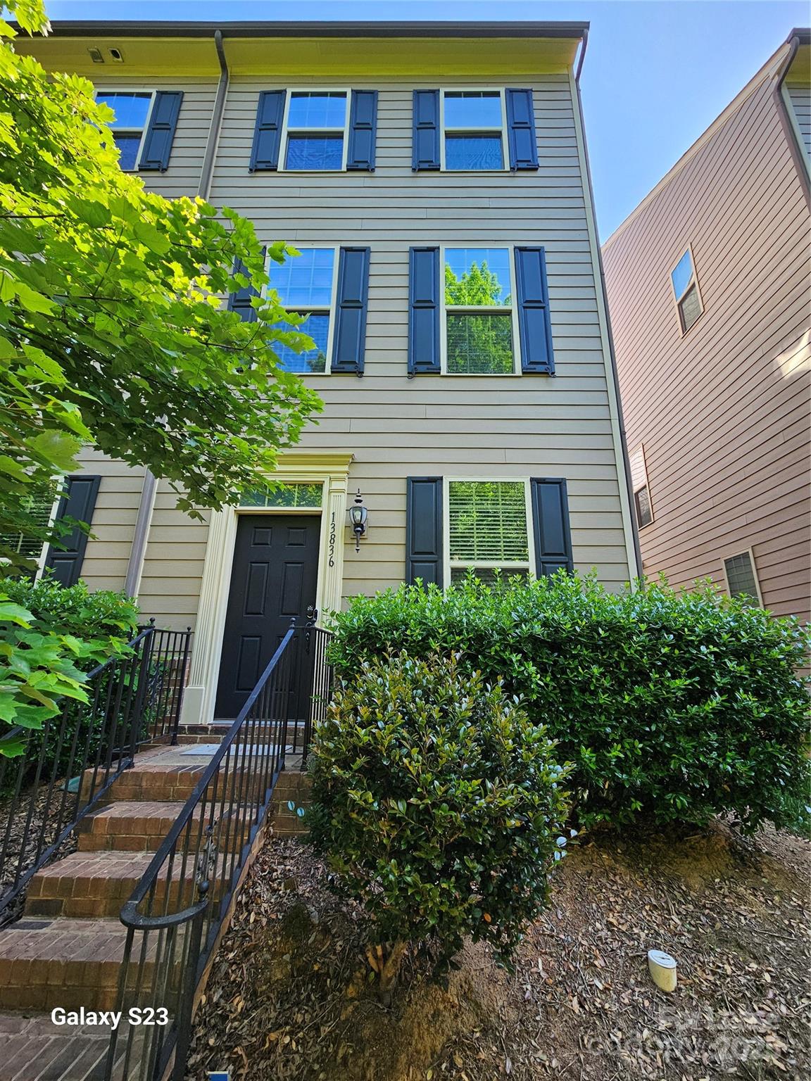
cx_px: 406
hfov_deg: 89.9
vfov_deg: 106.2
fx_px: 406
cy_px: 540
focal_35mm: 13
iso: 50
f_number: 2.2
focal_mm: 2.2
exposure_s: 1/306
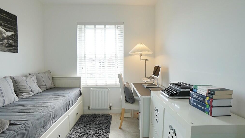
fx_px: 104
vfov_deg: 67.1
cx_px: 124
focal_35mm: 16
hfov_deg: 99.4
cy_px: 71
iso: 400
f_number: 5.6
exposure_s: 1/80
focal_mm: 10
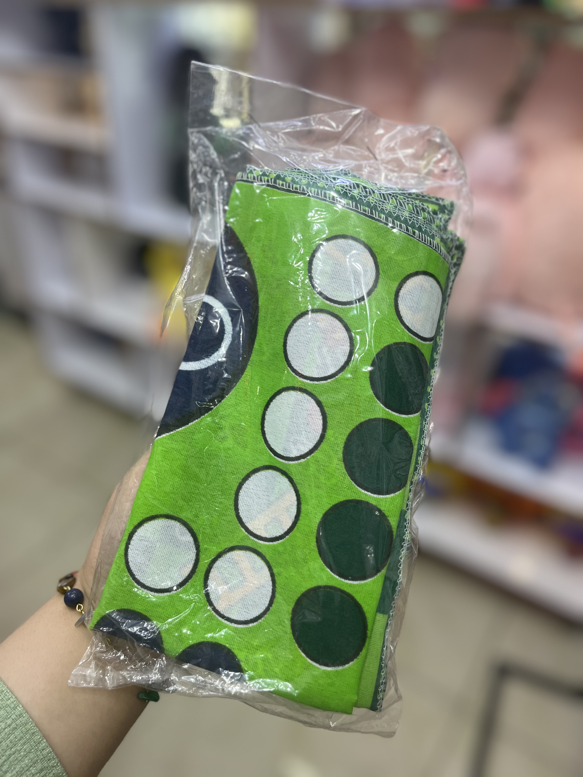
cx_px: 292
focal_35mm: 26
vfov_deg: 67.3
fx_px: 584
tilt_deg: -31.7
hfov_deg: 53.1
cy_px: 388
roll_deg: -2.1
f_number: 1.6
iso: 80
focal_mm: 5.1
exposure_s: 1/100
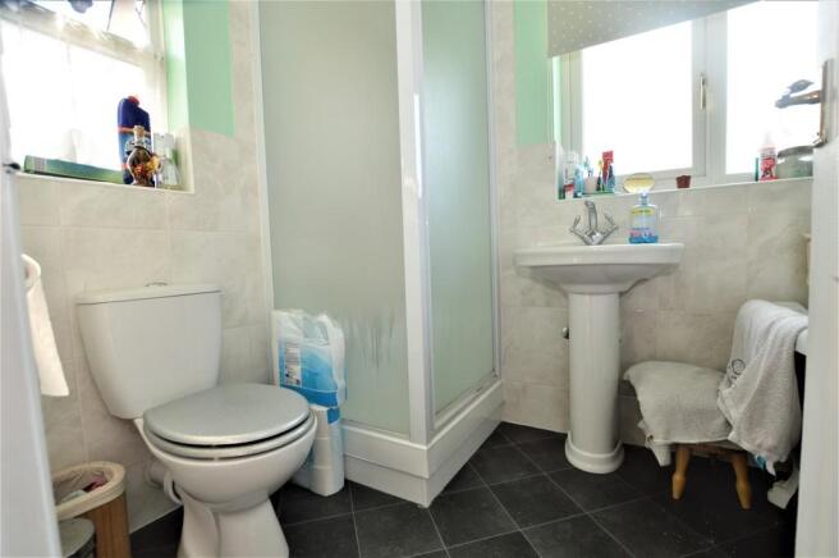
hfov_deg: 100.4
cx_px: 420
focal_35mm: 15
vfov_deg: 77.2
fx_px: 349
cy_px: 279
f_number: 5.6
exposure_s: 1/125
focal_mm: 10
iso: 320
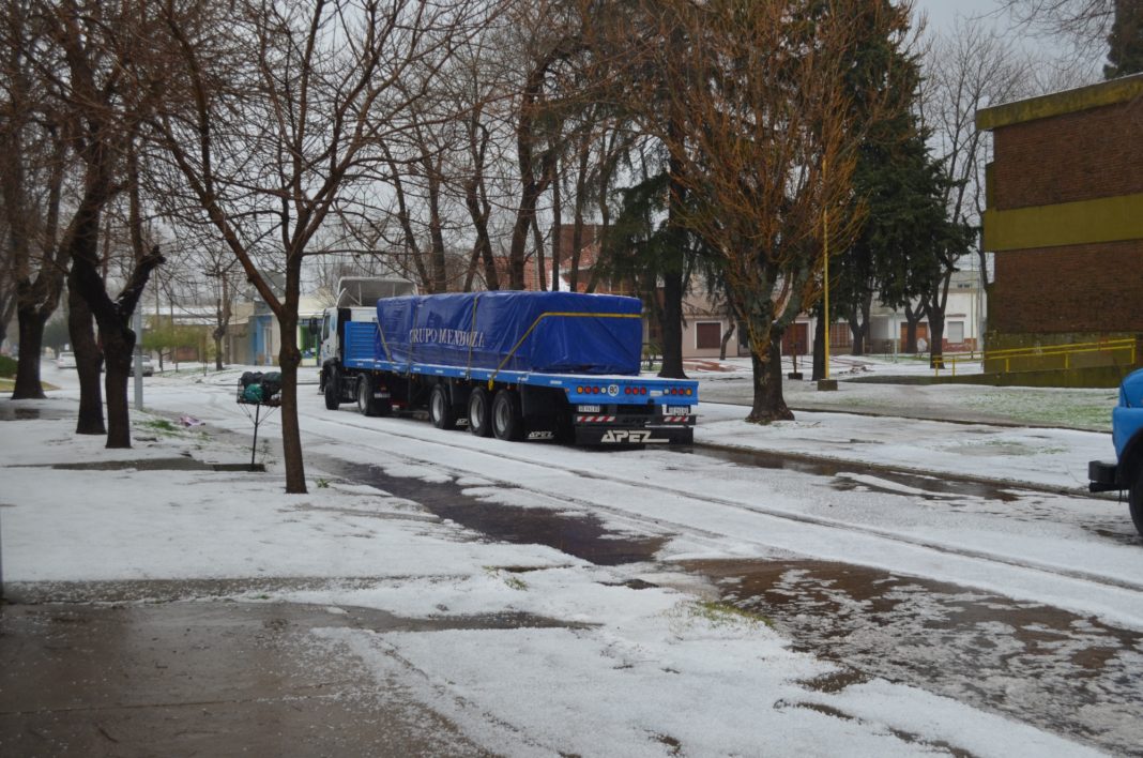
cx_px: 572
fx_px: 1236
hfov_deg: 49.6
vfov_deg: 34.1
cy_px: 379
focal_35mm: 39
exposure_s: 1/160
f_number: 6.3
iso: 200
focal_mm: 26
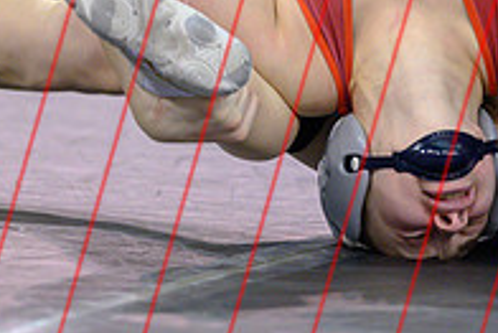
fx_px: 6728
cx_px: 391
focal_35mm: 486
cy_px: -121
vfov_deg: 2.8
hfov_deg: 4.2
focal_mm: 155
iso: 2800
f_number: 2.8
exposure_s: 1/640
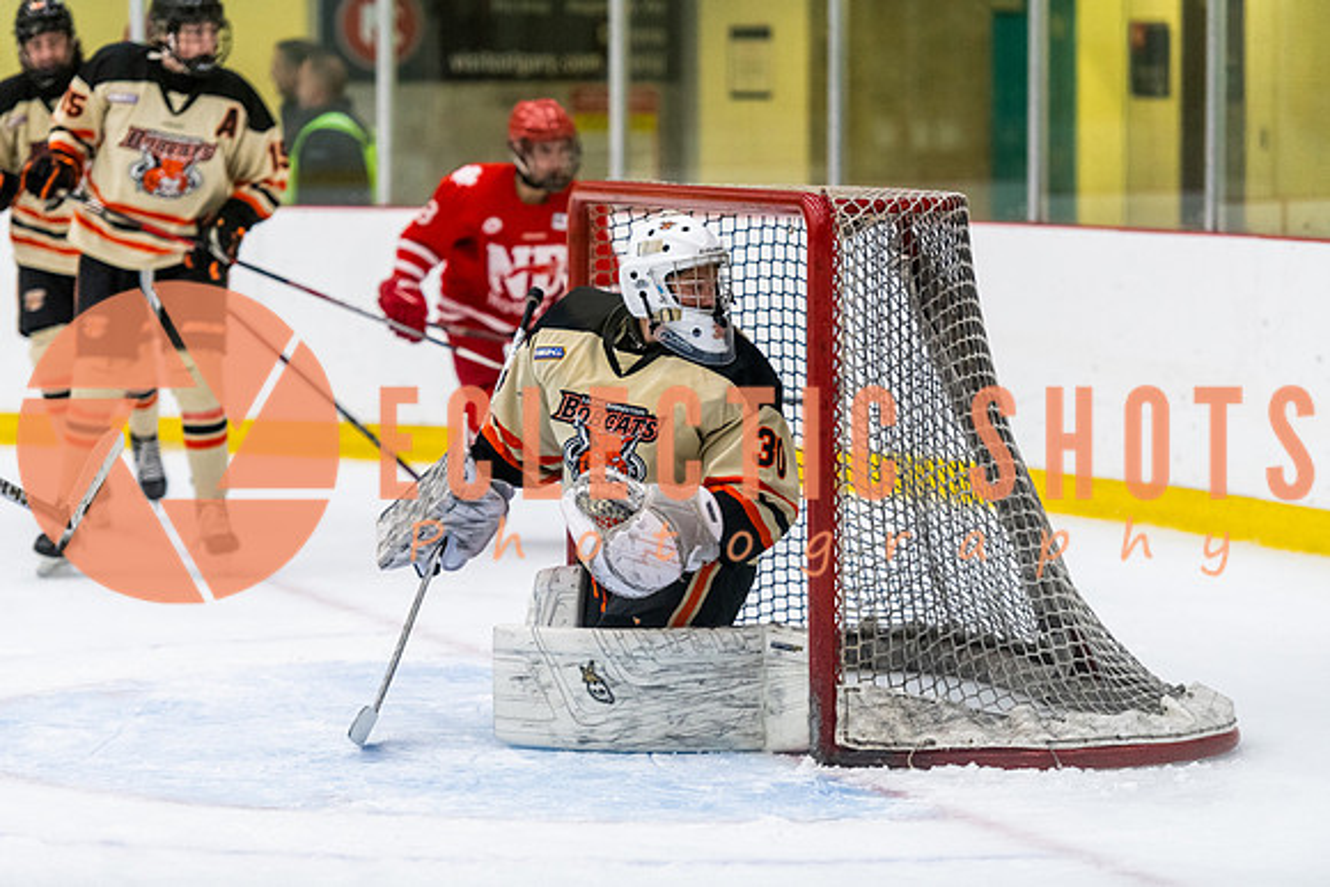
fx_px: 5742
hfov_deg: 13.2
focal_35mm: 155
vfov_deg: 8.8
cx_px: 665
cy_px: 444
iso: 3200
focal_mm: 150
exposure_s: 1/640
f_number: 2.8
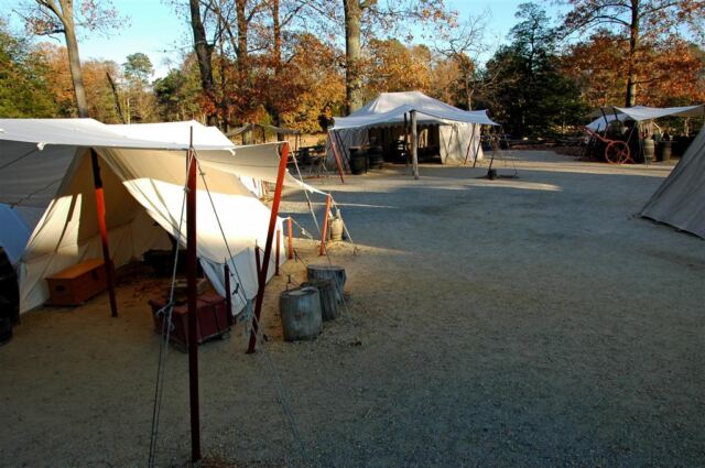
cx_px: 352
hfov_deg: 67.4
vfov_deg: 47.8
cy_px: 234
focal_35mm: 27
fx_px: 528
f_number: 9
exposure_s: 1/160
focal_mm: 18
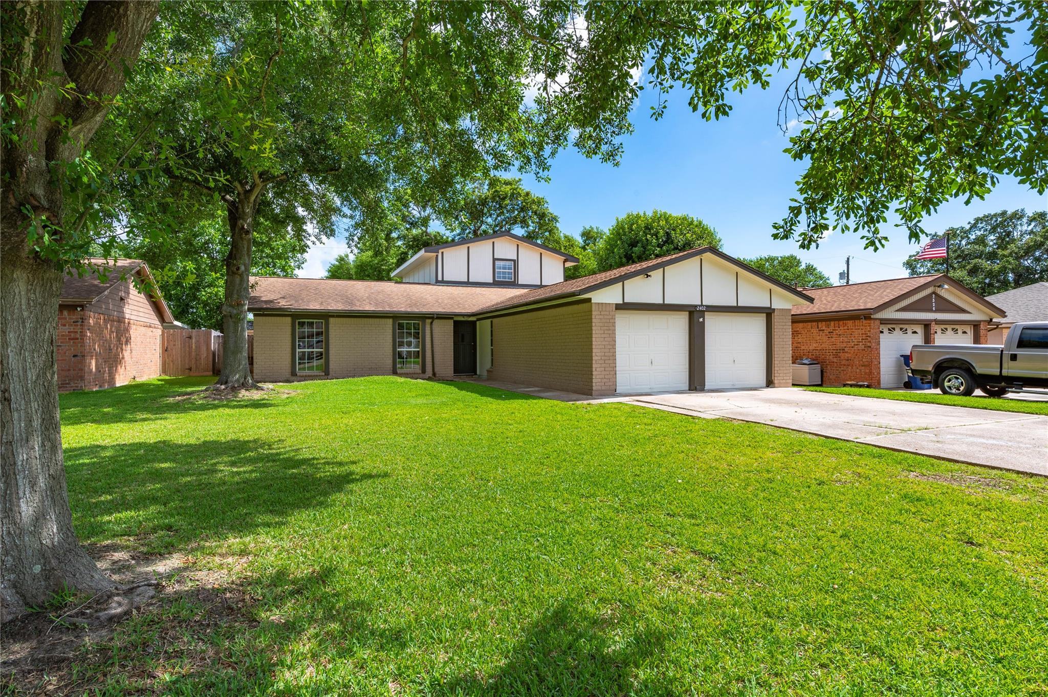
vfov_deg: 64.5
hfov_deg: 87.0
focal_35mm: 19
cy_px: 348
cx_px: 524
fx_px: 553
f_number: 11
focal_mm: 19
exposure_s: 1/200
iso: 125
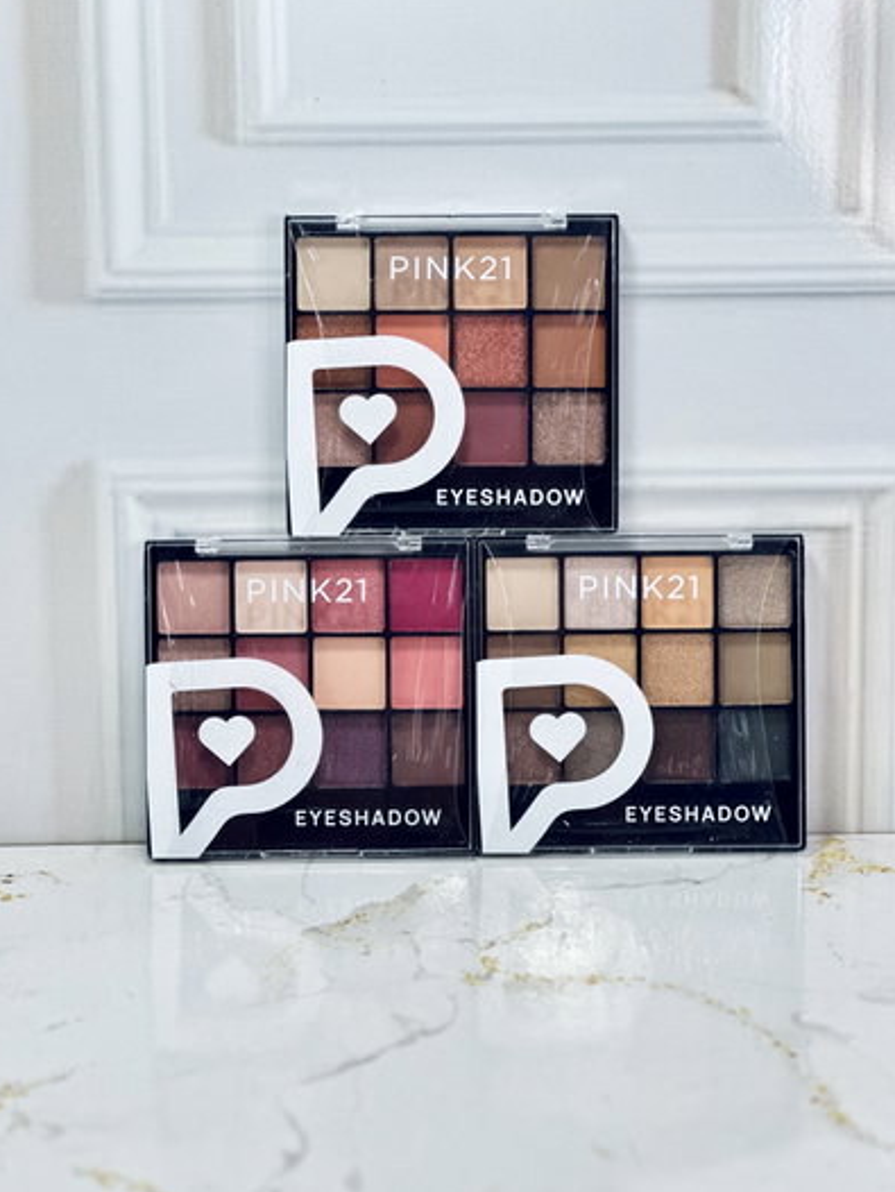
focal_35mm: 78
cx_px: 446
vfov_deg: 25.0
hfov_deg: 18.9
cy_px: 593
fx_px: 2687
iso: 250
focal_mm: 9
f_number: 2.8
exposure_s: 1/100
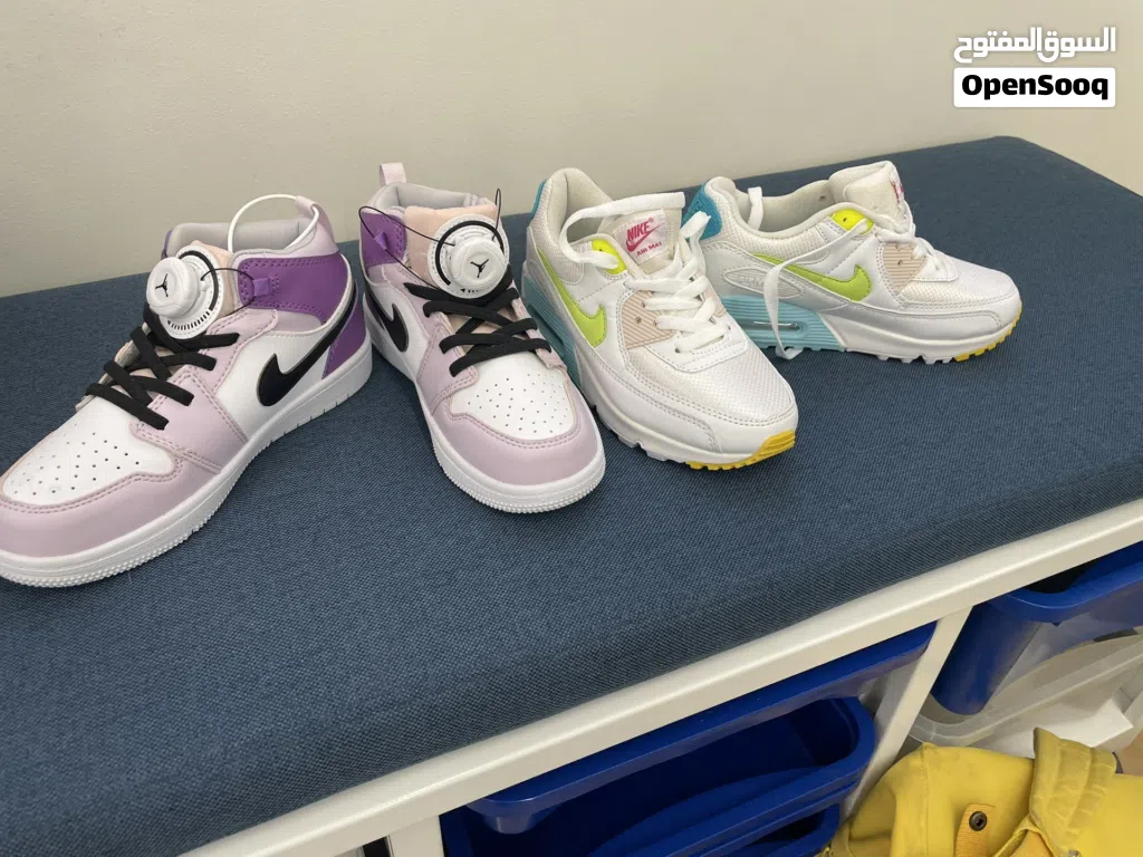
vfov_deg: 53.1
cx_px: 572
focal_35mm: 26
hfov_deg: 67.3
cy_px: 428
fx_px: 859
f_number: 1.6
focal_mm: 4.2
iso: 125
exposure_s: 1/100
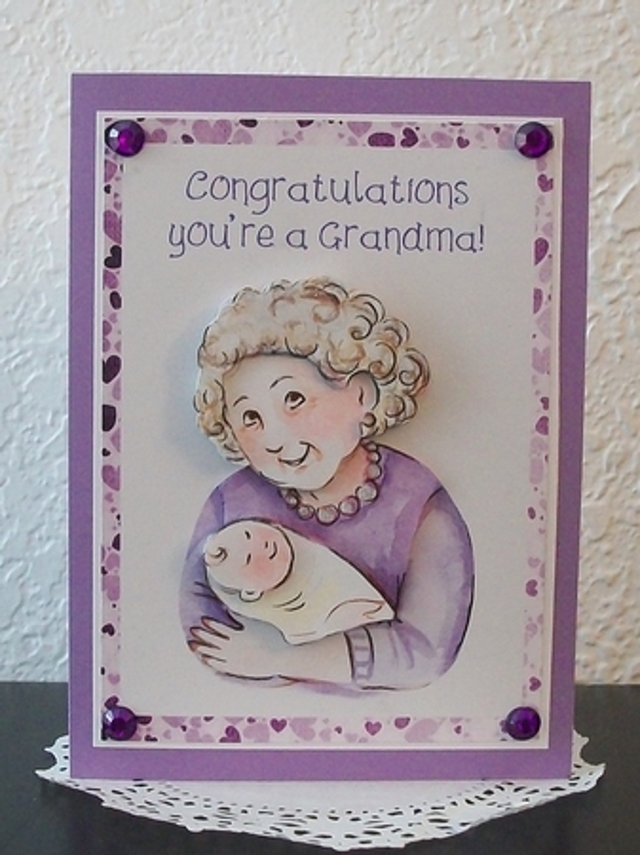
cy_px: 428
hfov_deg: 44.1
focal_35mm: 32
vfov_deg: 56.8
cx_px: 320
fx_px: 790
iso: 220
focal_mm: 5.7
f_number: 2.9
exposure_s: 1/8
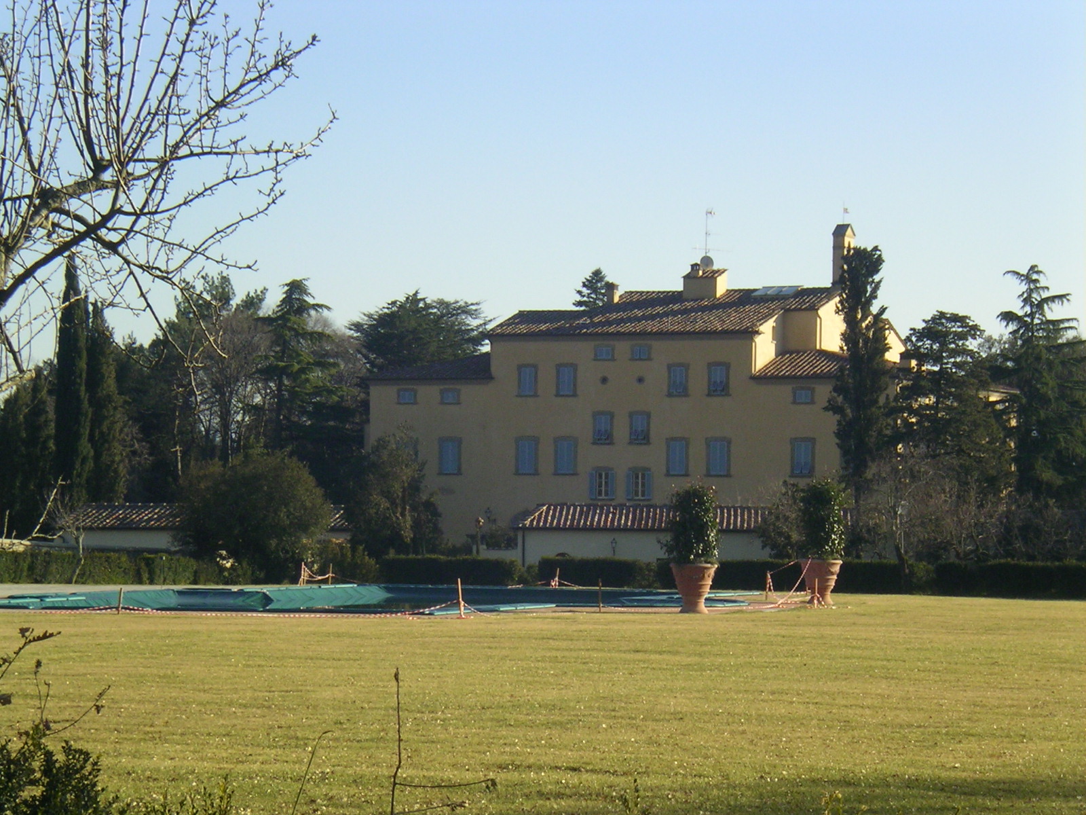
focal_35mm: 104
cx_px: 543
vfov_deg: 14.2
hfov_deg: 18.9
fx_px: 3263
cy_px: 408
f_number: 3.9
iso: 93
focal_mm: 16
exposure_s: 1/135
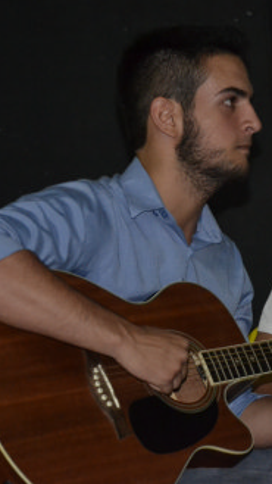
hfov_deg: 7.3
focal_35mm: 167
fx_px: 2142
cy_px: 241
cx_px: 222
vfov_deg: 12.9
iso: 3200
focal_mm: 70
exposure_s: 1/60
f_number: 5.3
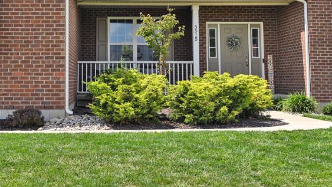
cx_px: 90
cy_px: 30
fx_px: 479
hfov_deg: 37.5
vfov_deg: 21.7
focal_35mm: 54
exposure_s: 1/400
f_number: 7.1
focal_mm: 19.5
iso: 100
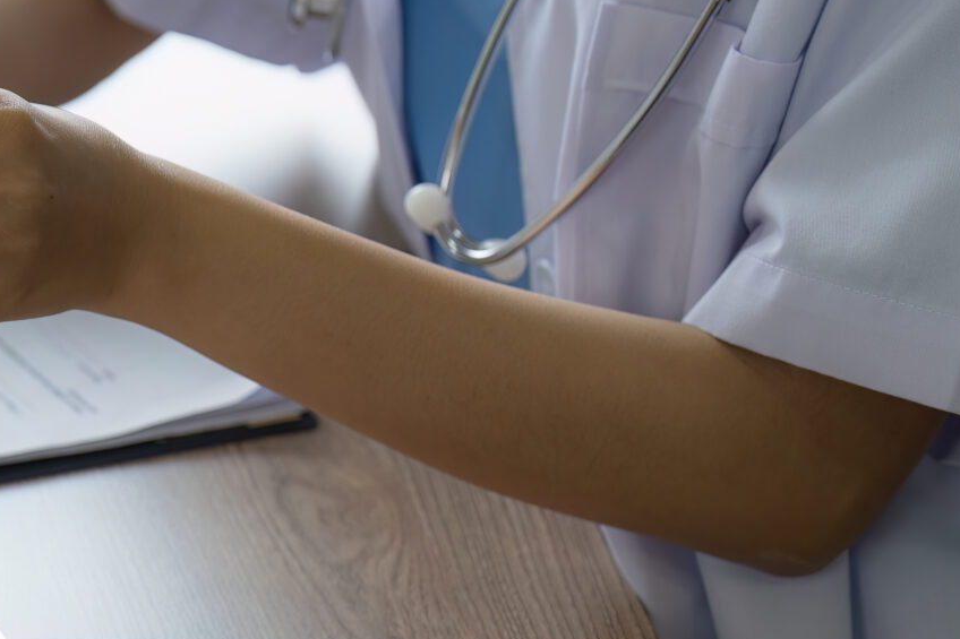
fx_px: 4026
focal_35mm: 151
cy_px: 327
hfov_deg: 13.0
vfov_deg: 9.1
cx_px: -404
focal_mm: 50
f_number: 2.8
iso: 200
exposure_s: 1/250
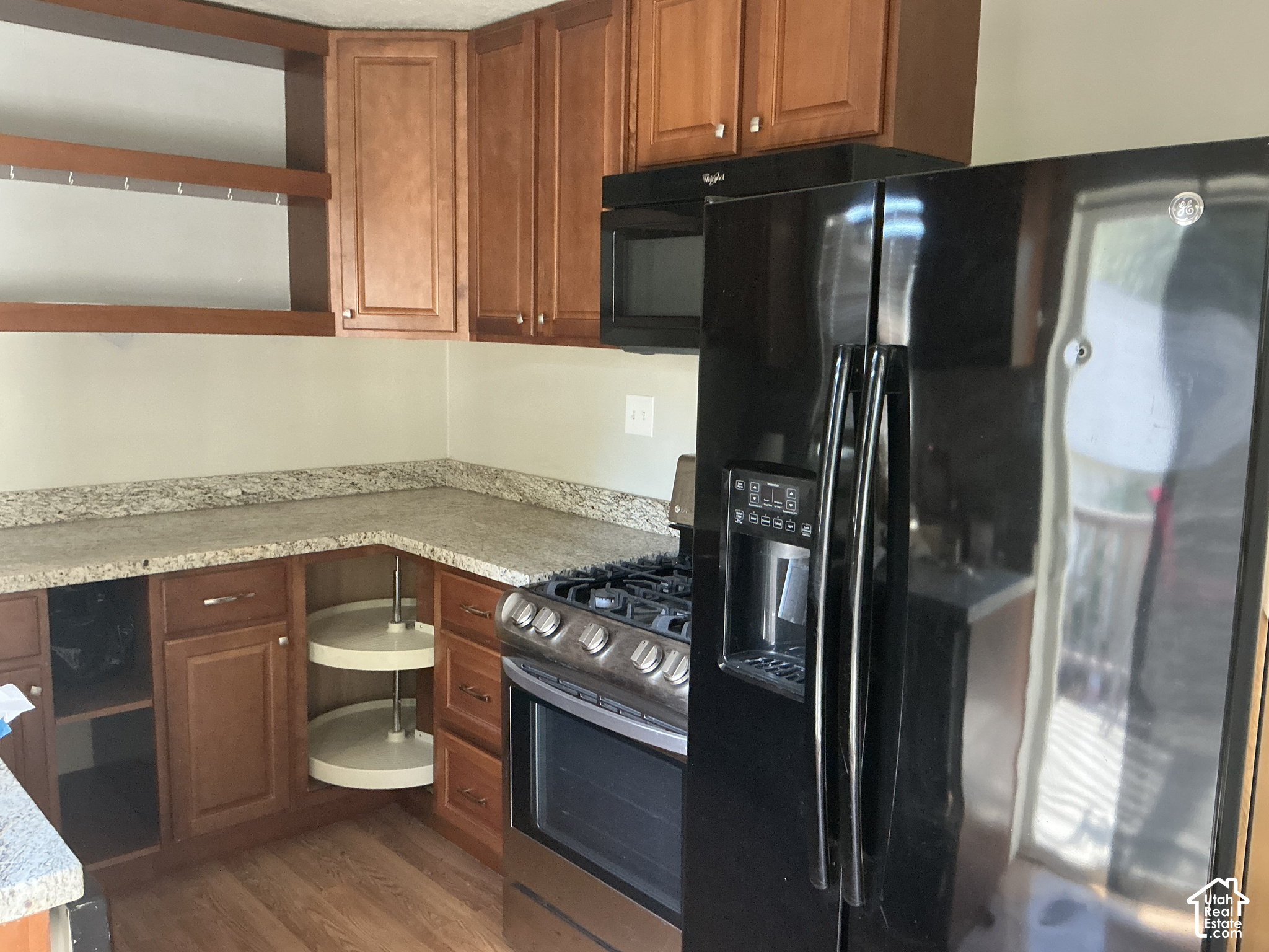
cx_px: 634
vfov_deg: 49.7
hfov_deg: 63.4
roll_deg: -0.3
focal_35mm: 28
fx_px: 1026
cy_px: 476
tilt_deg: -8.1
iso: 250
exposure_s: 1/60
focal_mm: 3
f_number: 1.8
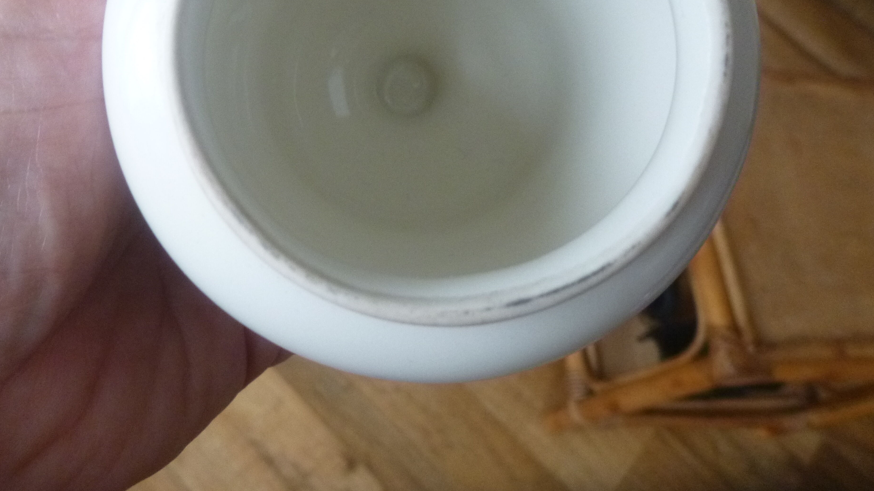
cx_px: 369
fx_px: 788
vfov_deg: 33.6
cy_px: 92
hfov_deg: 57.8
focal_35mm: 34
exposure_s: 1/60
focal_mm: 4.5
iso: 320
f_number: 3.1
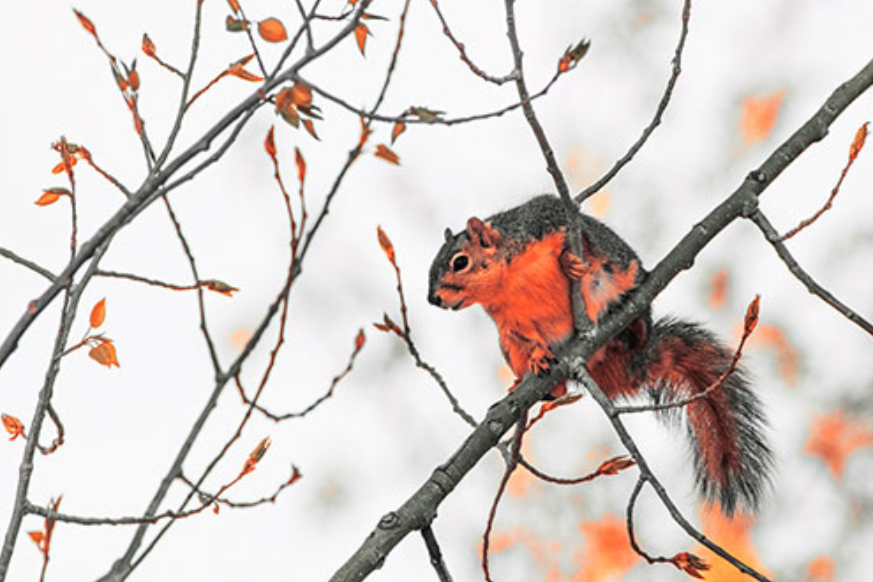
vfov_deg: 1.8
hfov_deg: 2.7
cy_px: 290
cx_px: 439
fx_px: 18356
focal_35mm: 757
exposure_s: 1/2500
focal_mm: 750
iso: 1600
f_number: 12
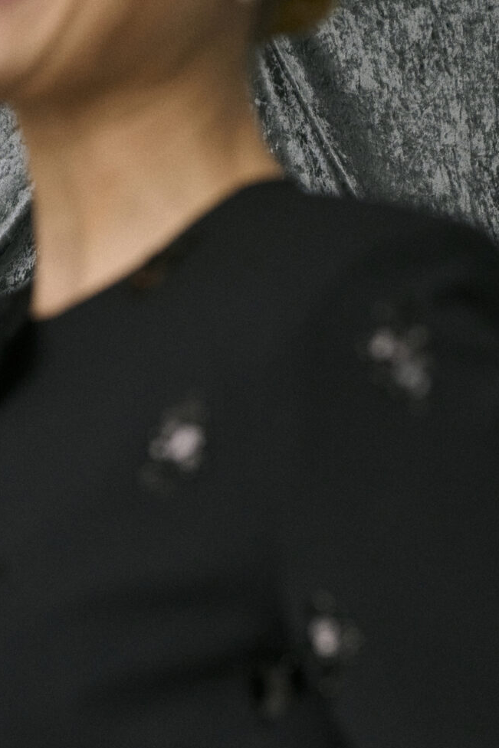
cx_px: 180
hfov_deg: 10.5
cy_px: 955
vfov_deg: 15.0
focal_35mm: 131
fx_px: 2724
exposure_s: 1/200
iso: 800
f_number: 4
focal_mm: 50
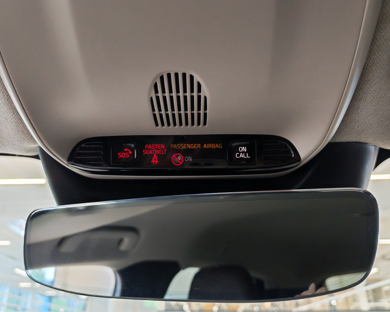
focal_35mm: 29
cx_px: 181
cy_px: 152
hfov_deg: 60.4
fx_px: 335
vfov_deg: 50.0
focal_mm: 6.12
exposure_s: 1/100
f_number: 1.9
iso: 639
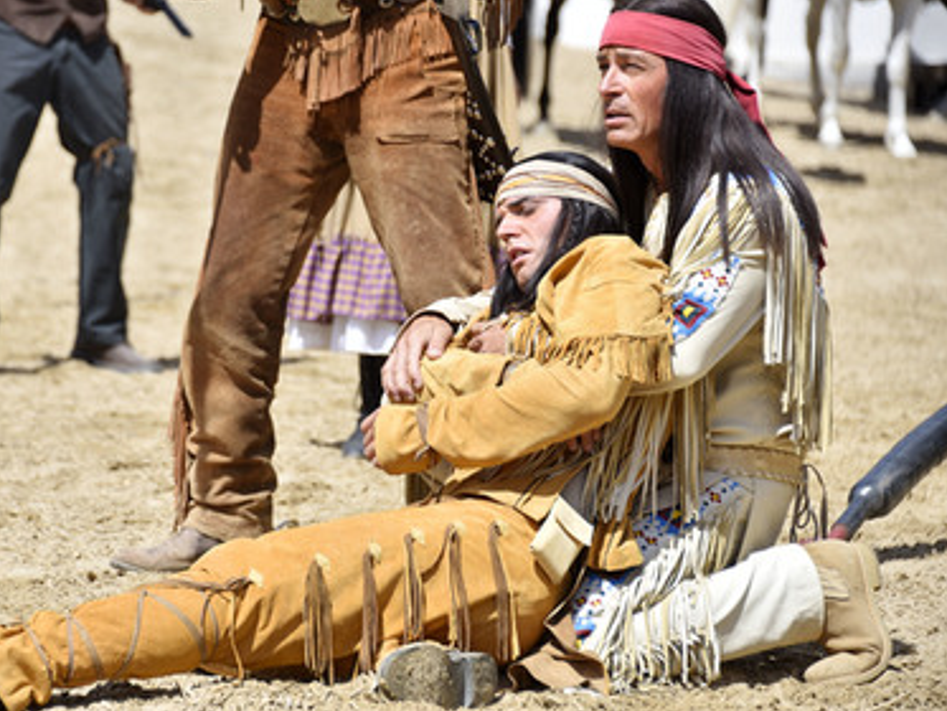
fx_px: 5720
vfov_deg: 7.1
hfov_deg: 9.5
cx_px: 385
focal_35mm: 209
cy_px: 335
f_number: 5.6
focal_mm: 180
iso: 100
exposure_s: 1/400
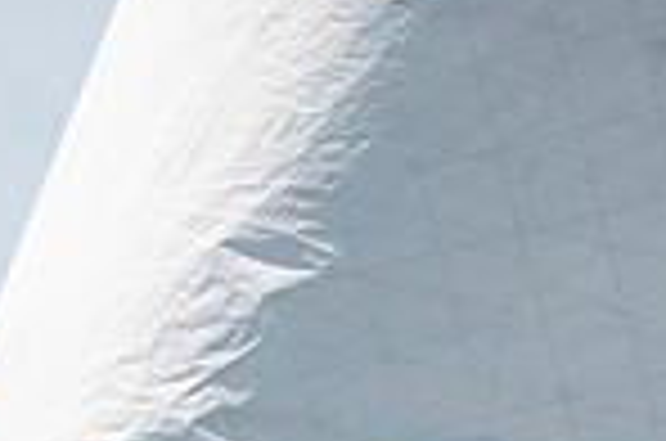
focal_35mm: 2122
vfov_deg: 0.6
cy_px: 767
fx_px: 39173
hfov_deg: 1.0
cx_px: -126
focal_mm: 350
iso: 400
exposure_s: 1/4000
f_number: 4
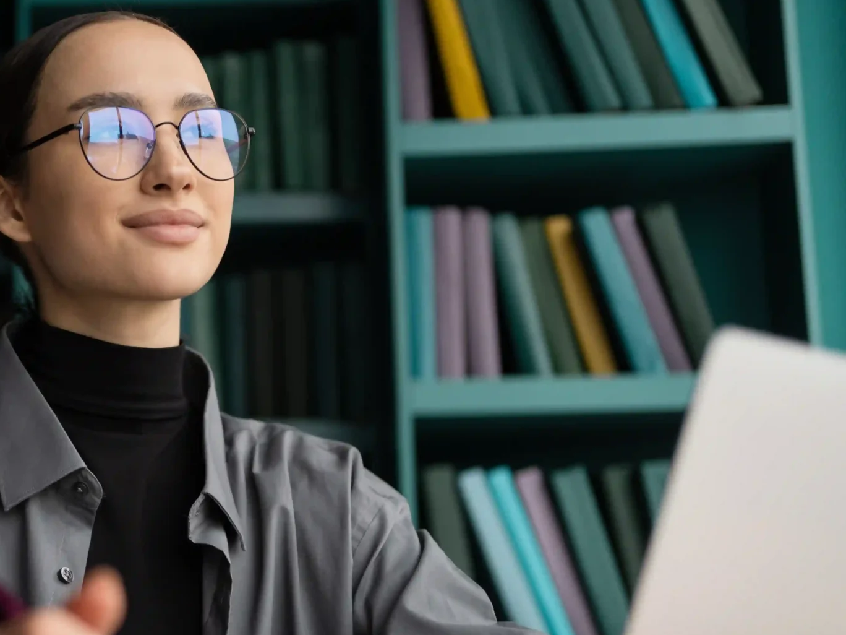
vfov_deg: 23.1
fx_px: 1540
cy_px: 449
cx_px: 134
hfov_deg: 29.8
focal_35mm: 63
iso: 200
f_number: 2
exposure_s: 1/200
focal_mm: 35
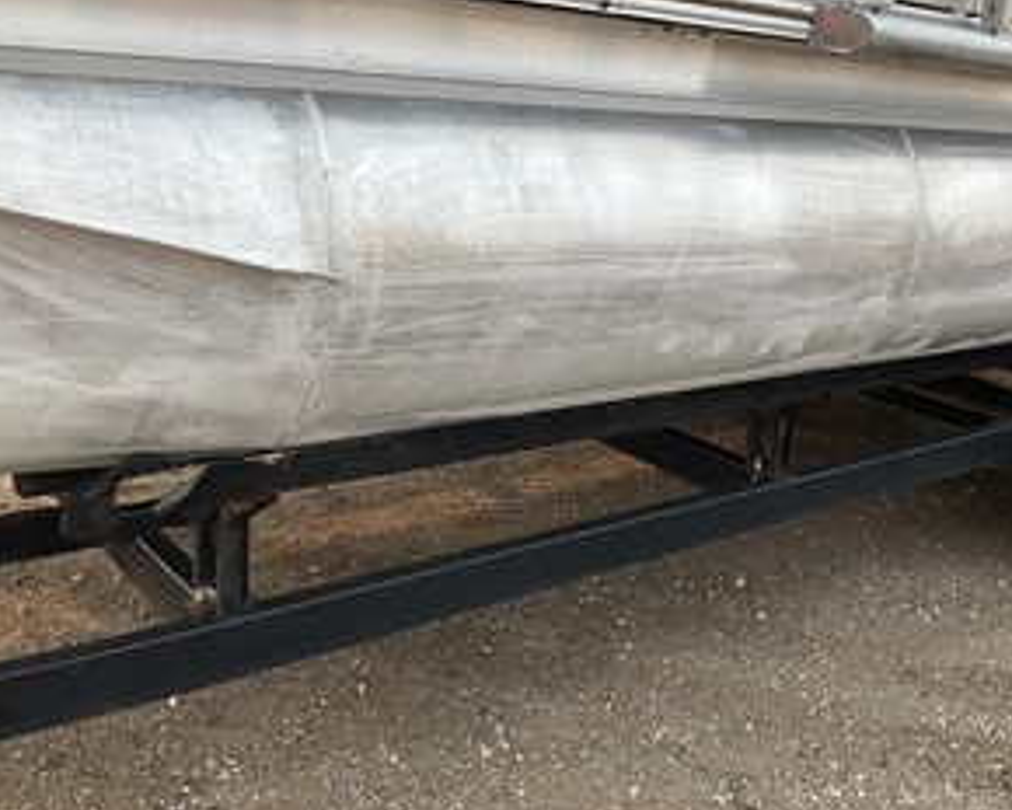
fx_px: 1168
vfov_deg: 38.2
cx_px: 607
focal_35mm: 39
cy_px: 429
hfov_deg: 46.6
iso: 25
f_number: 1.8
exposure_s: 1/545
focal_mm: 3
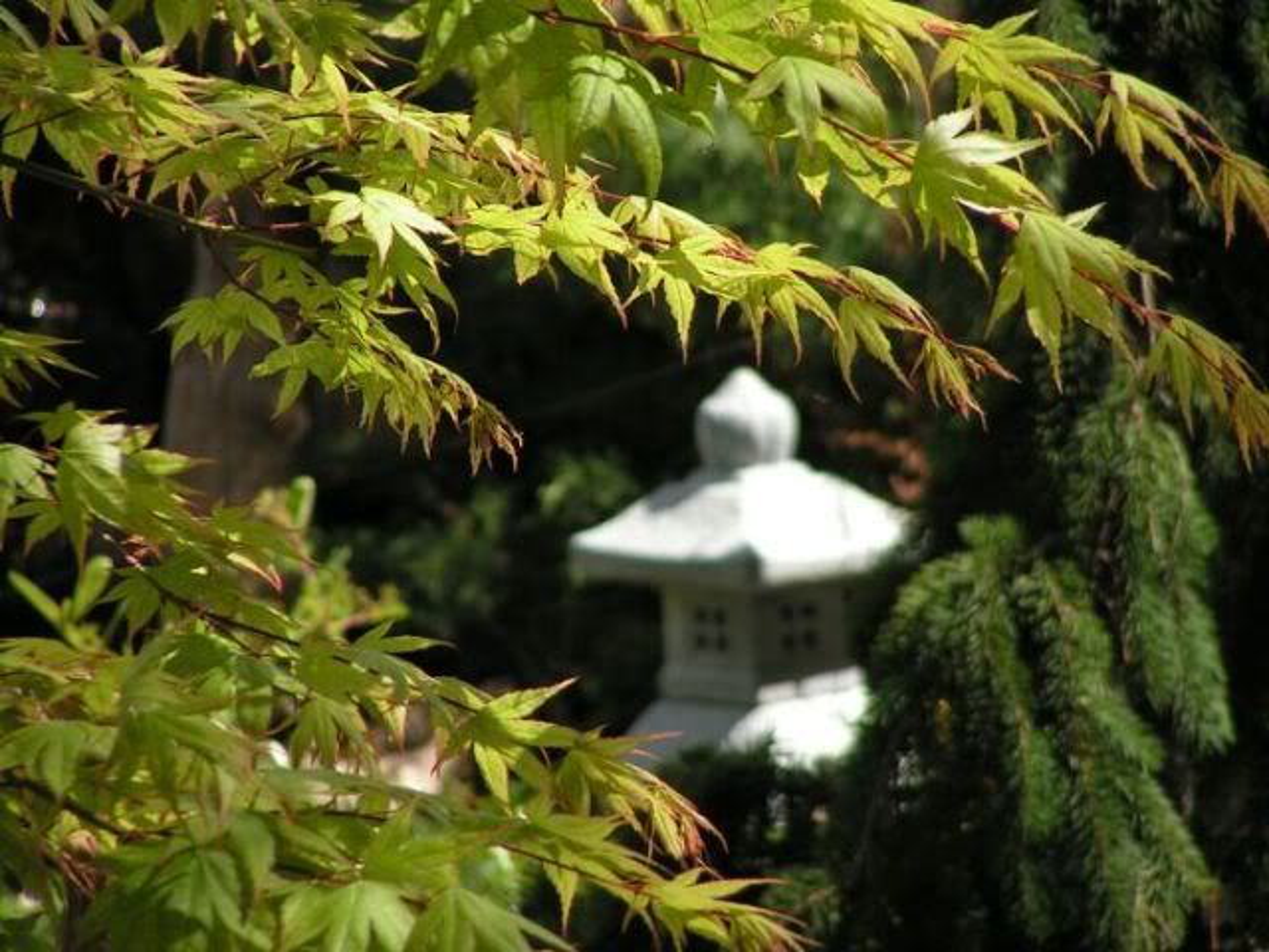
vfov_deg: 5.1
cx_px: 634
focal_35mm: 290
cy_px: 476
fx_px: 10631
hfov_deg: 6.8
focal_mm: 48
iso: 64
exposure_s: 1/640
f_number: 3.2
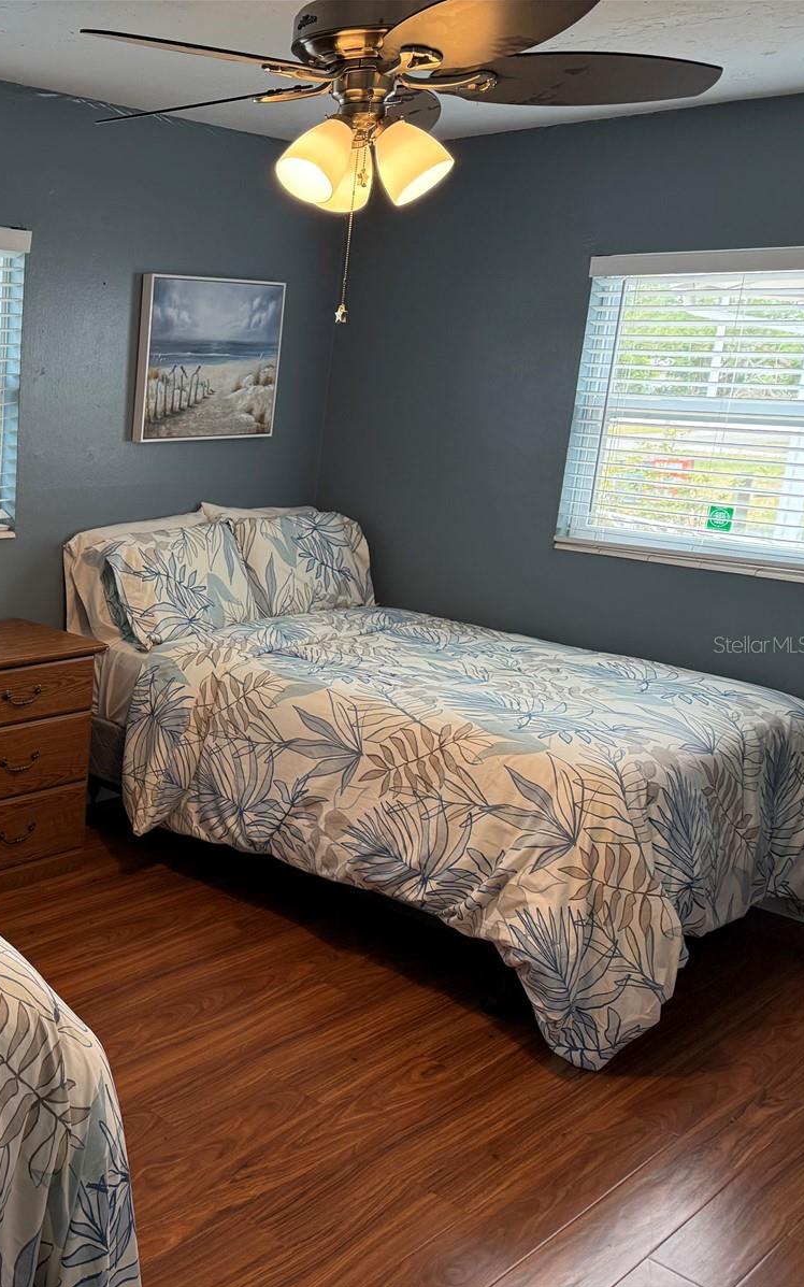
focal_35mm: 34
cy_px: 644
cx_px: -45
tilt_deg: -13.3
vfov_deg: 56.7
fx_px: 1192
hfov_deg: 33.3
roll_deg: -1.9
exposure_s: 1/120
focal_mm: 6.76
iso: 250
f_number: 1.78
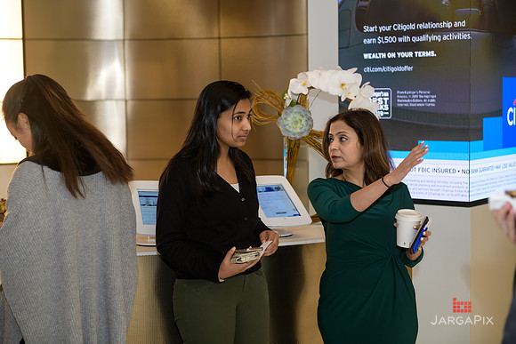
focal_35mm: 70
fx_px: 1004
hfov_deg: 28.8
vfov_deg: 19.5
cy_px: 172
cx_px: 258
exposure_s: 1/125
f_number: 3.2
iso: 400
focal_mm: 70
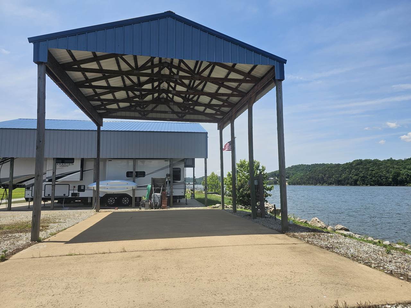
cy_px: 154
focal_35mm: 23
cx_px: 206
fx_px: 273
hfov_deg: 73.9
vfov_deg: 58.9
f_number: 1.7
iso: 16
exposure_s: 1/1391
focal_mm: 6.3
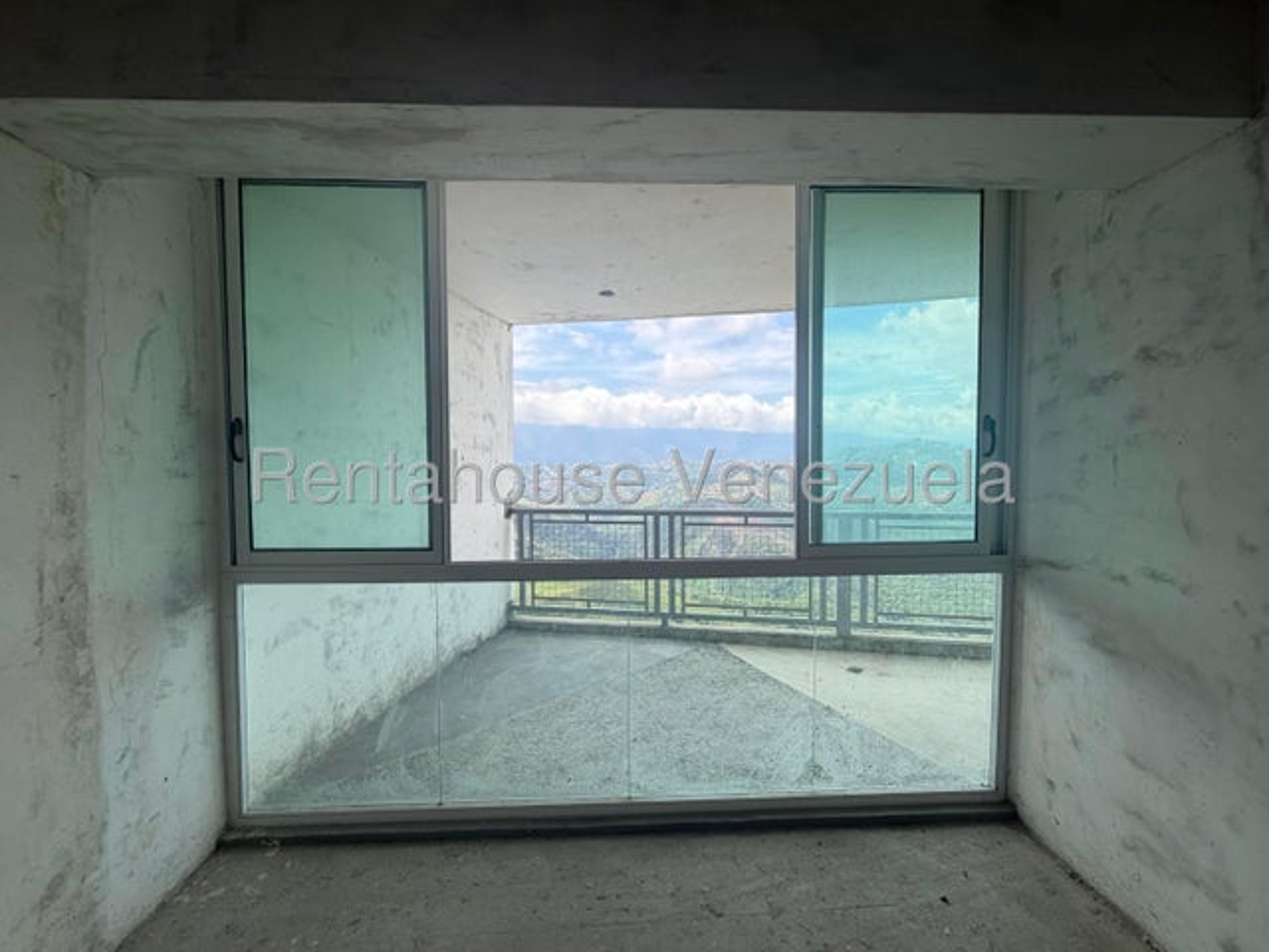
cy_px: 476
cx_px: 634
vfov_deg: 85.7
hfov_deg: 102.1
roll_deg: -0.4
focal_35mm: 14
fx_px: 513
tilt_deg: -3.9
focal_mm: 2.22
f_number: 2.2
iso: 40
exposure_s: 1/514
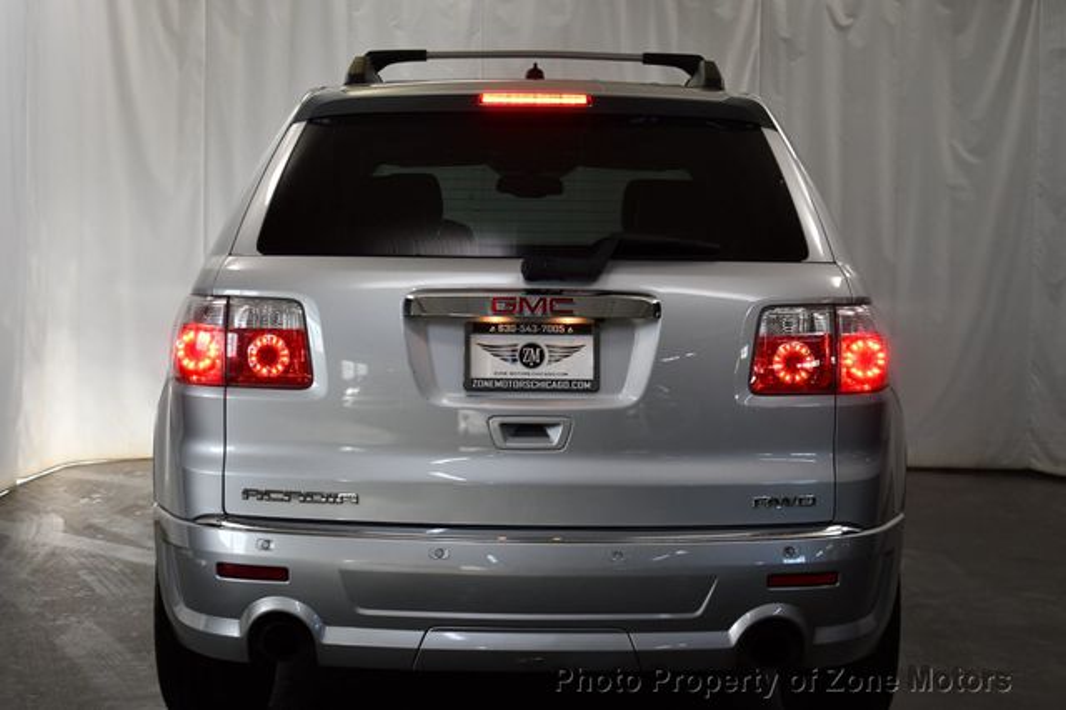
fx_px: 2042
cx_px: 533
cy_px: 355
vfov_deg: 19.7
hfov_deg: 29.3
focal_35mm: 69
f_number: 5.3
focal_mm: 46
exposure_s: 1/250
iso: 800
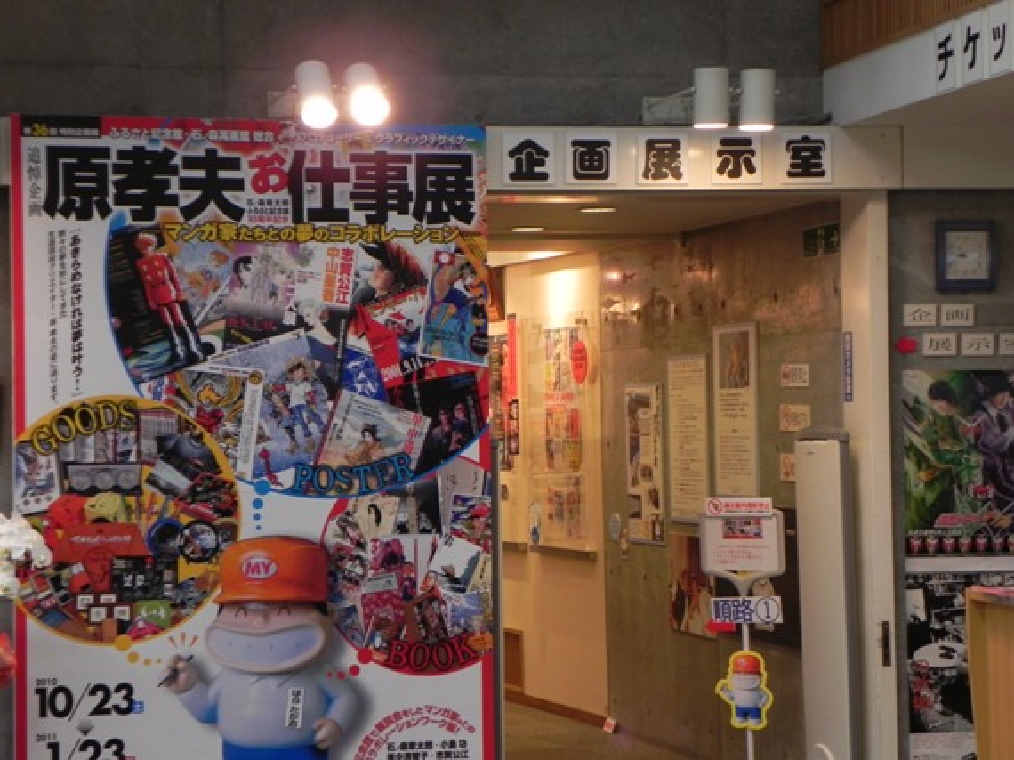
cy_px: 380
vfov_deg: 15.6
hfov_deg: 20.7
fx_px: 2782
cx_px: 507
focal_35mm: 95
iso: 196
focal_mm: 16.9
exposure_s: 1/30
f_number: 4
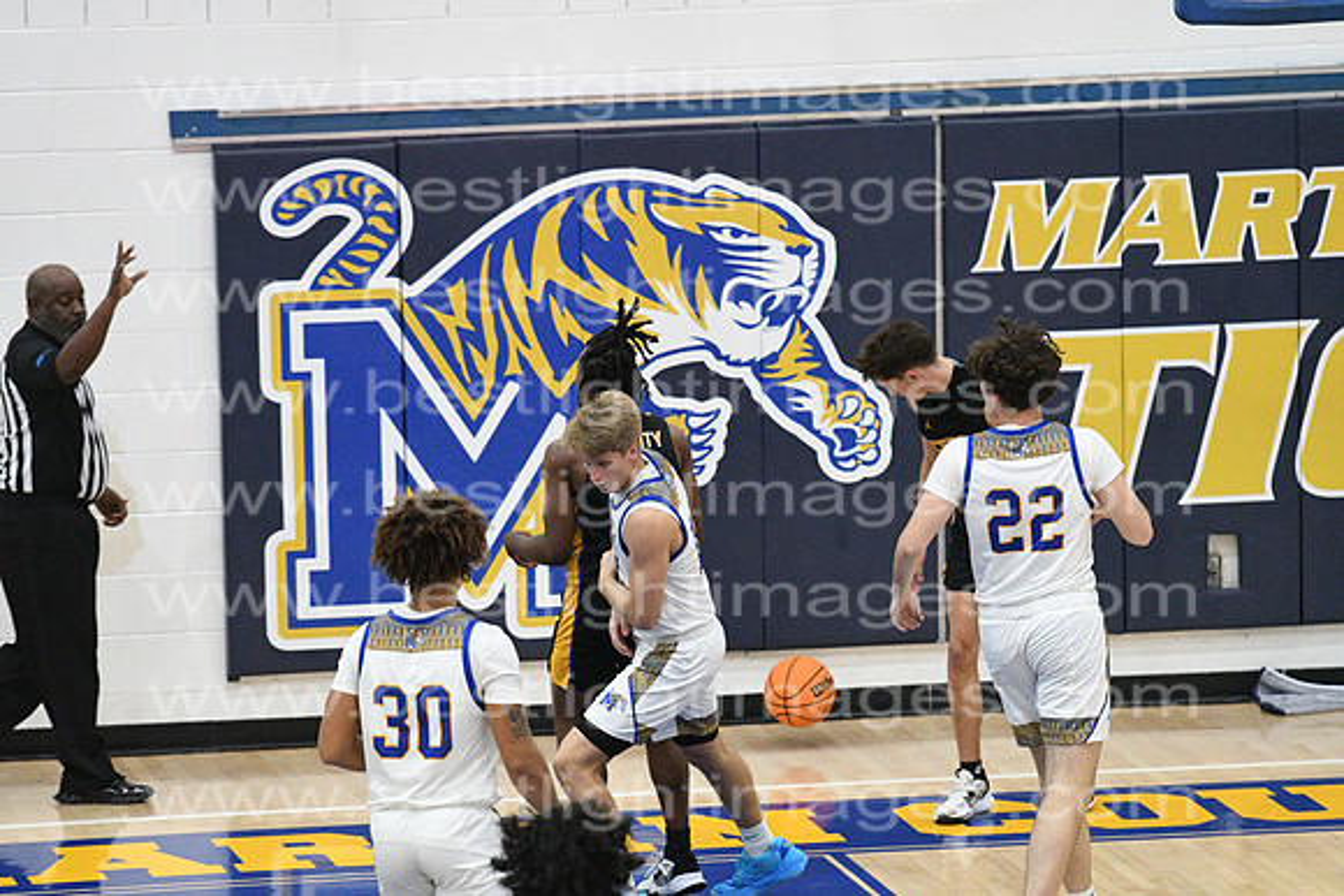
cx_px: 672
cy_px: 448
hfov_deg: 7.4
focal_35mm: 278
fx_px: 10362
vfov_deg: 5.0
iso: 10000
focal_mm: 185
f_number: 4
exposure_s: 1/800
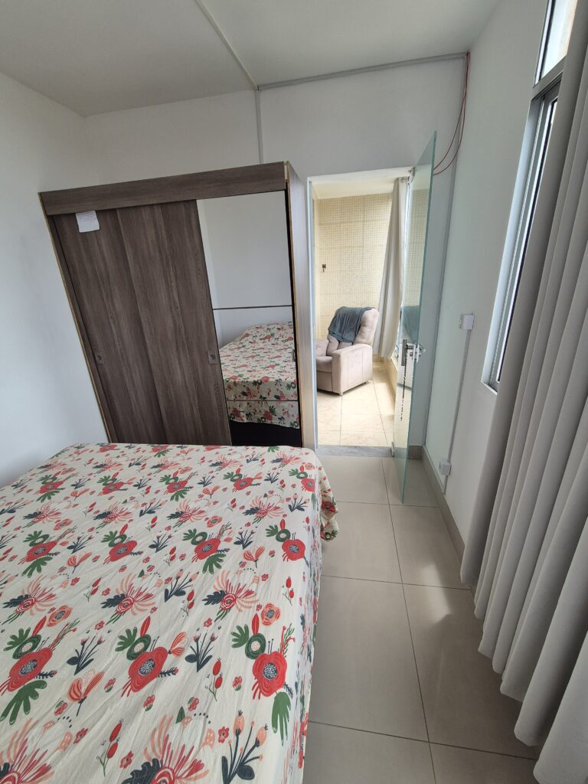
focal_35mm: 13
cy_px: 392
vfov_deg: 106.2
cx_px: 294
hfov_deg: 89.9
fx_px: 294
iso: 50
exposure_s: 1/269
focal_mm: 2.2
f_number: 2.2
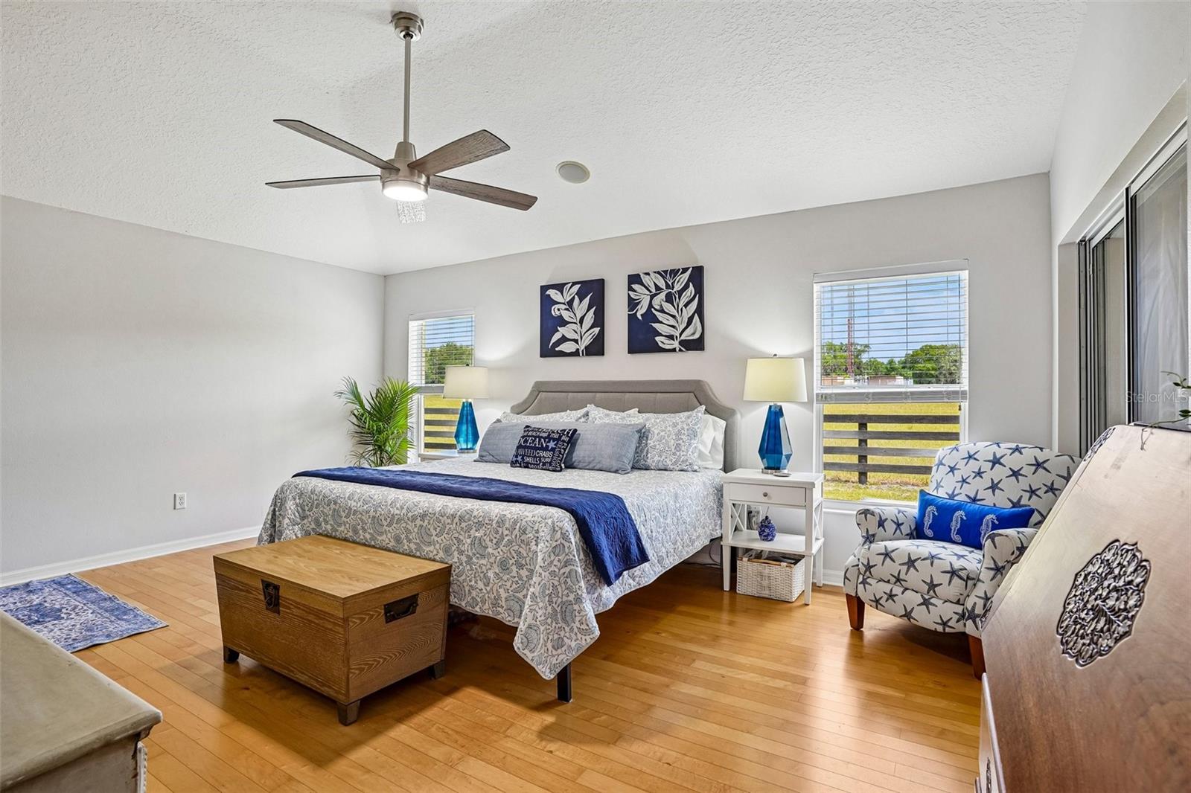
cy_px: 396
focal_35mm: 17
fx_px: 562
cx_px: 596
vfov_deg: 70.4
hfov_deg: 93.3
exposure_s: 1/15
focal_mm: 17
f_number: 9
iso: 400
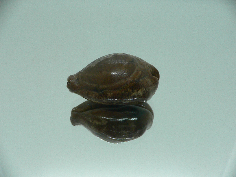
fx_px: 239
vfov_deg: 40.7
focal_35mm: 35
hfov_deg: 52.6
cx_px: 118
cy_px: 88
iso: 100
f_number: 2.8
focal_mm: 4.6
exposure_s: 1/60
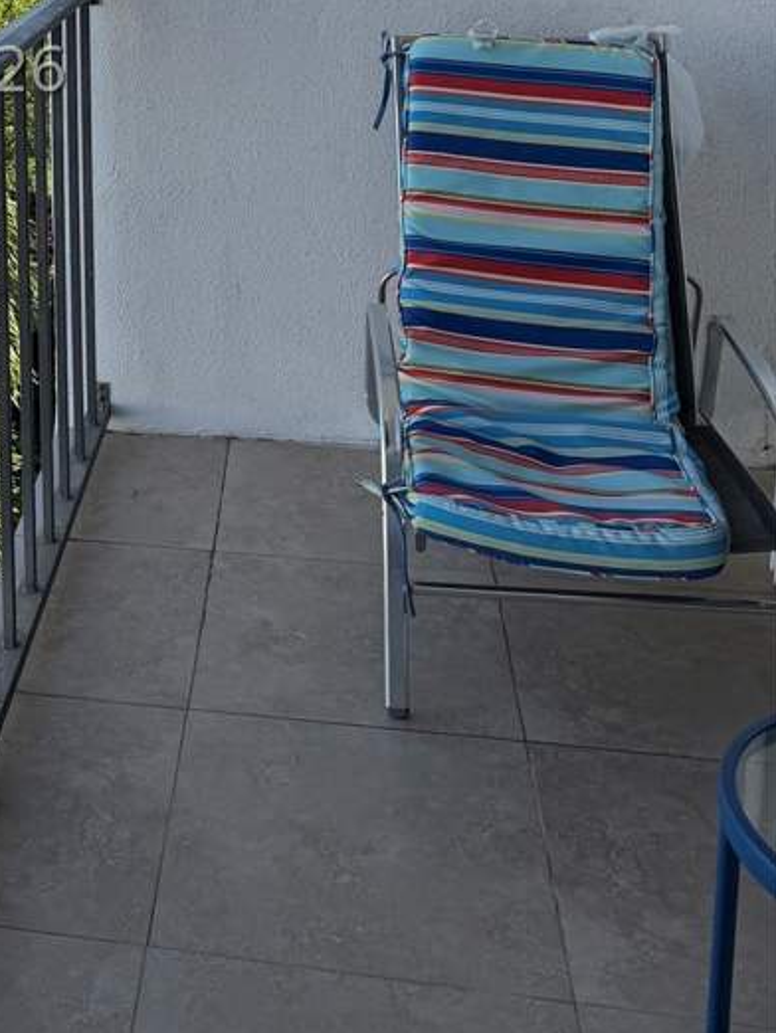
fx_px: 1463
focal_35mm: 49
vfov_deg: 36.1
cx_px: -12
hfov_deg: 27.8
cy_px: 69
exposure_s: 1/2370
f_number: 1.78
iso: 80
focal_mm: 6.76
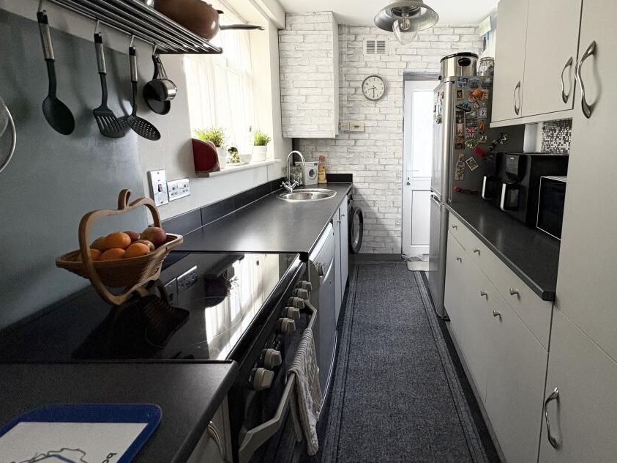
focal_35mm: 17
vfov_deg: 73.9
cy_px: 186
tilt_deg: -7.6
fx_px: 303
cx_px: 370
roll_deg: -0.4
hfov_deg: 89.9
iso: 250
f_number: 2.2
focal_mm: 2.22
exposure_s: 1/60
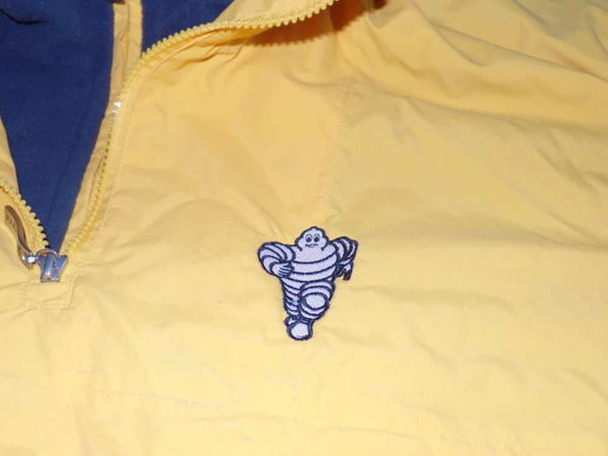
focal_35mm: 42
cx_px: 304
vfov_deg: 34.3
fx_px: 738
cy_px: 228
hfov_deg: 44.8
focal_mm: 7.5
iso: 100
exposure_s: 1/30
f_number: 3.2
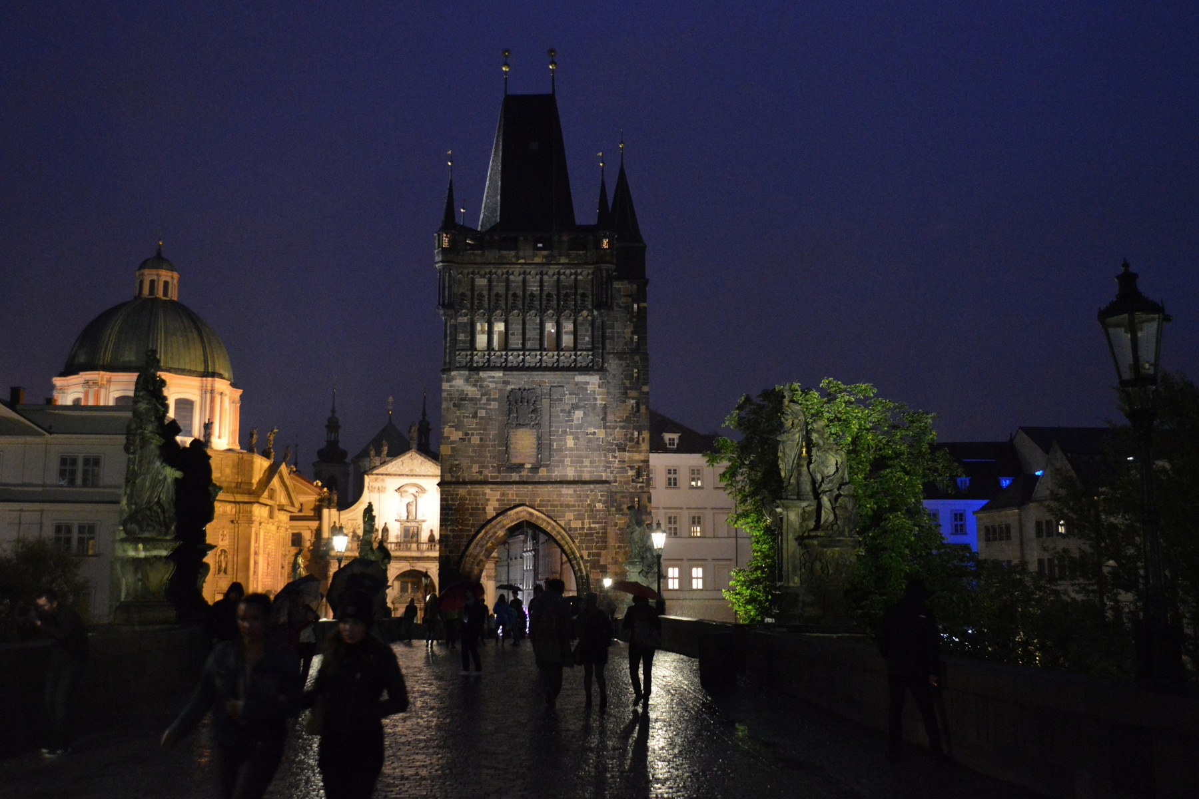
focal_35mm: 33
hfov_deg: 57.2
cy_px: 400
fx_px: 1099
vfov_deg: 40.0
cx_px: 600
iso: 3200
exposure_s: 1/20
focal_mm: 22
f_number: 3.8
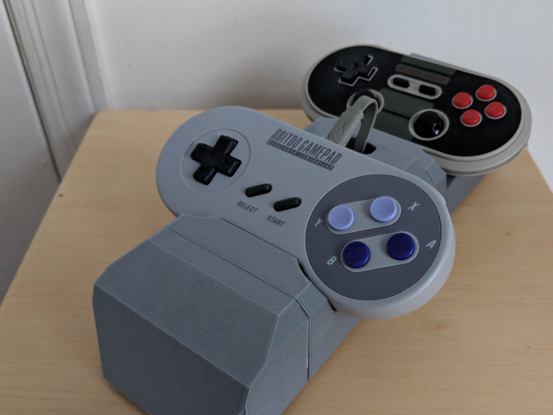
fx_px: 543
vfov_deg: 41.8
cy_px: 225
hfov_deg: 53.7
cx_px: 324
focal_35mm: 34
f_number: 1.8
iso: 643
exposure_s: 1/30
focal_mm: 4.44
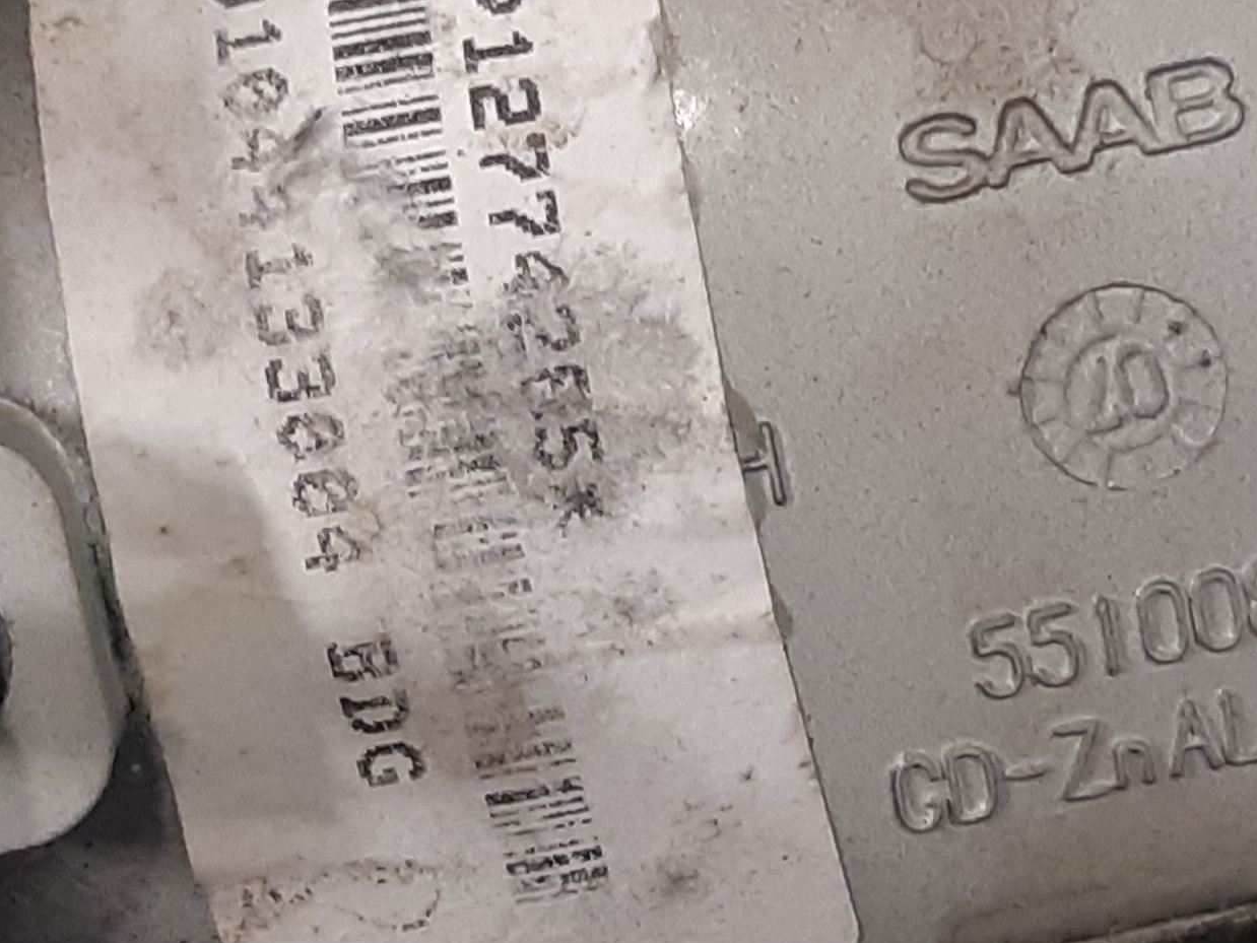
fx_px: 1562
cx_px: 649
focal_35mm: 43
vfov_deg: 33.5
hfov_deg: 43.8
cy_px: 389
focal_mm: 3.93
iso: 200
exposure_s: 1/50
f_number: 1.7
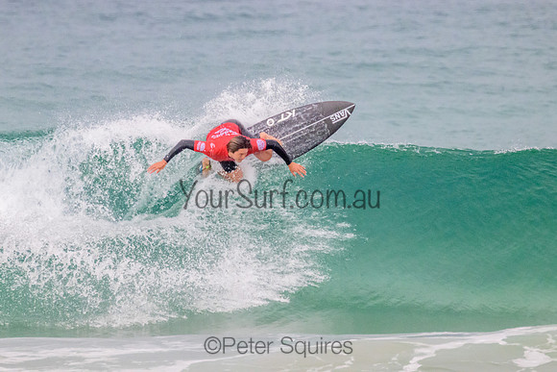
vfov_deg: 1.4
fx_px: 15149
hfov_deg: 2.1
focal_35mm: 979
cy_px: 144
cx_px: 260
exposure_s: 1/2000
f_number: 11
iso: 5600
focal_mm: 800
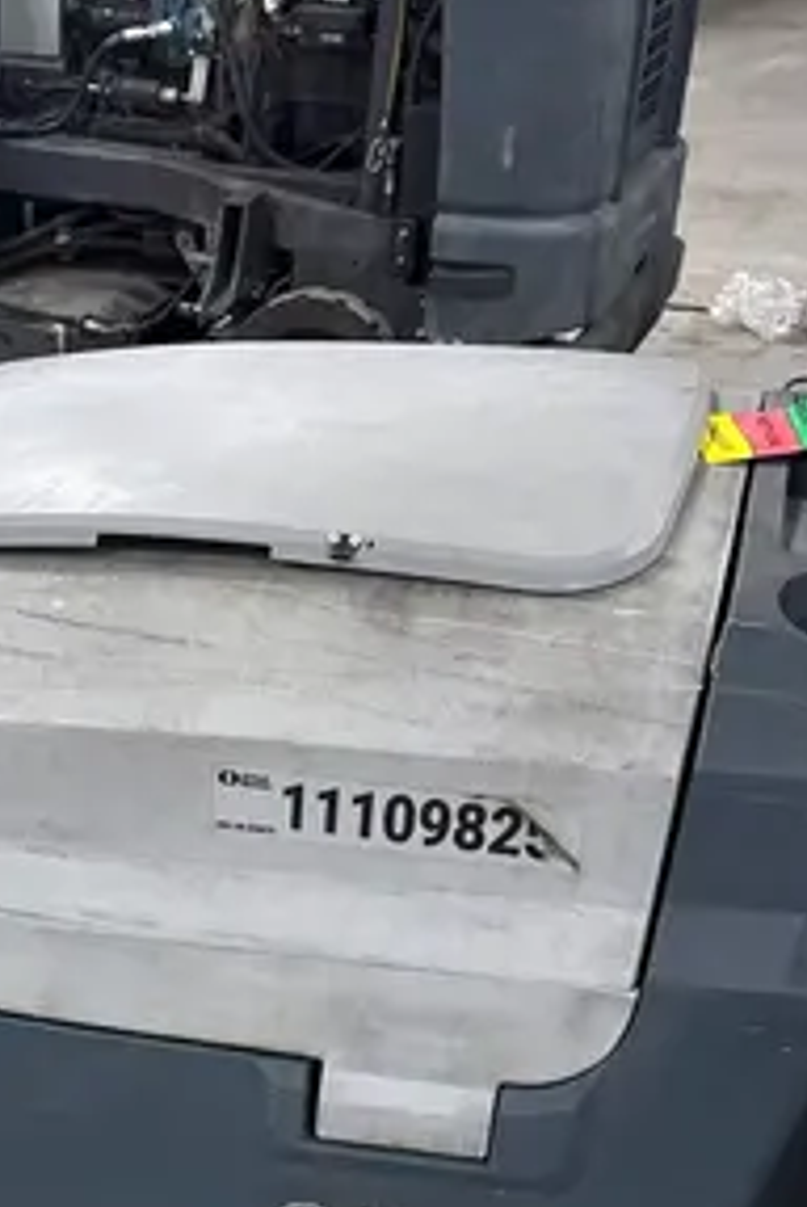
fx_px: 2314
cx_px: 113
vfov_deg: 26.6
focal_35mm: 69
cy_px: 1365
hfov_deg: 19.5
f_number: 1.6
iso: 125
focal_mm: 5.96
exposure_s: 1/71
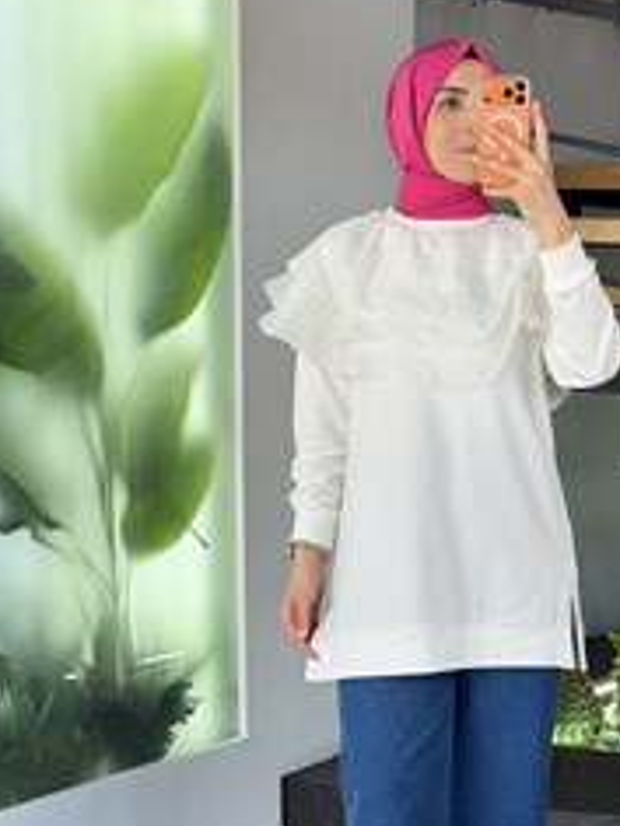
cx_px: 455
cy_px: 450
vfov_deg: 23.3
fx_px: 2006
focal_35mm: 84
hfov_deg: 17.5
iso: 64
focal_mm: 6.76
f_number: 1.78
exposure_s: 1/196
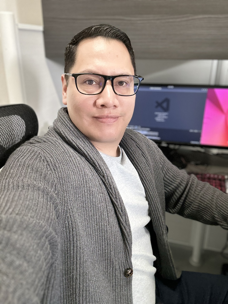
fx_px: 263
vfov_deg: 60.0
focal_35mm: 30
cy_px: 152
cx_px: 114
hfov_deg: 46.8
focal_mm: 2.69
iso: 250
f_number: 1.9
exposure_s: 1/40
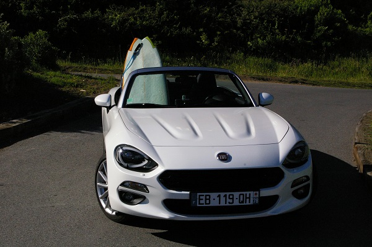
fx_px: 588
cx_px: 186
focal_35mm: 57
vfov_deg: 23.7
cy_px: 124
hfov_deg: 35.1
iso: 1600
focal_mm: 38
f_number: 16
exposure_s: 1/2000
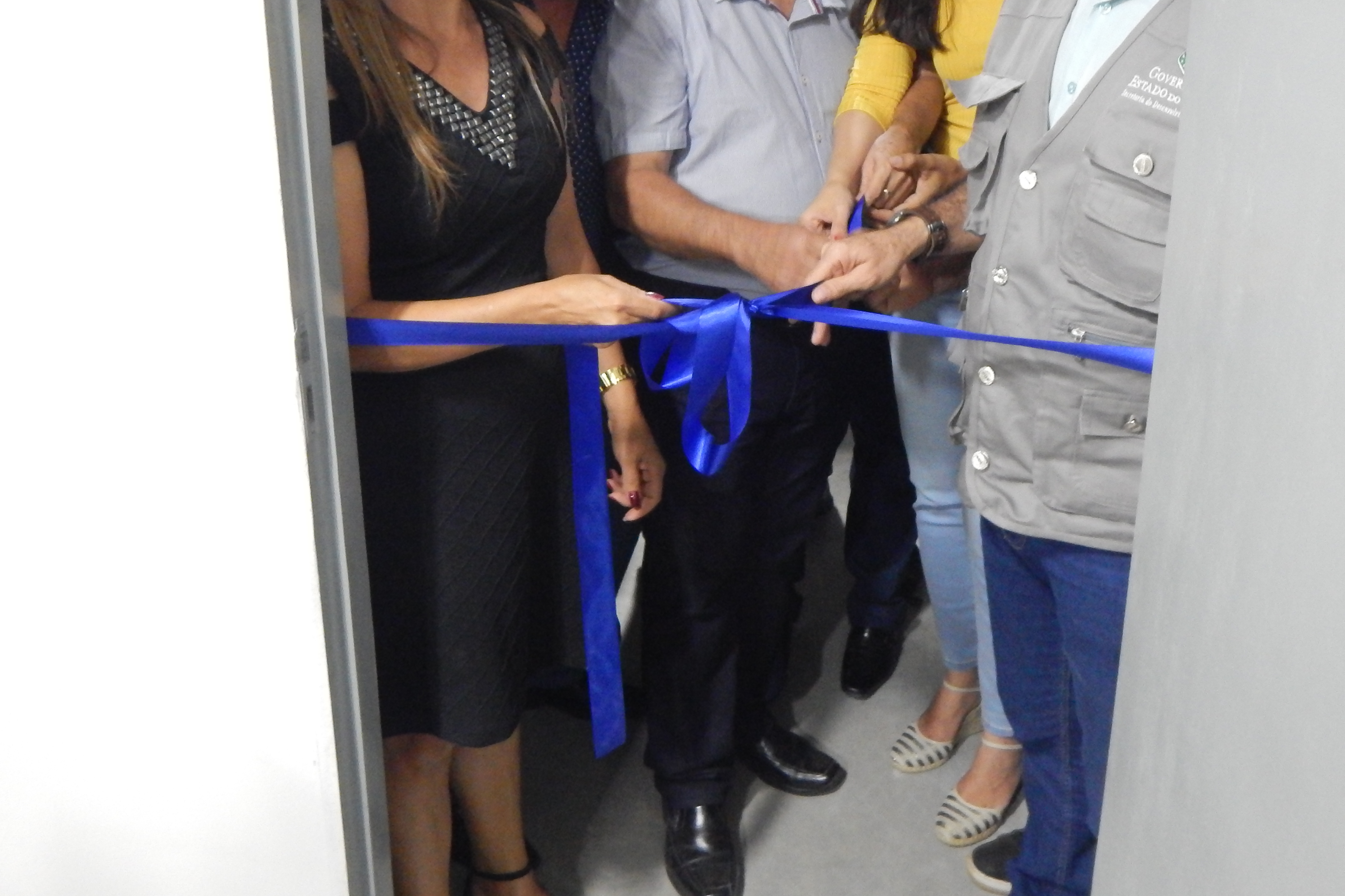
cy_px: 277
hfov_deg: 52.7
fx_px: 1345
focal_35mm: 36
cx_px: 825
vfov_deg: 36.4
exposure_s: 1/8
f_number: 3.2
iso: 720
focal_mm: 5.1
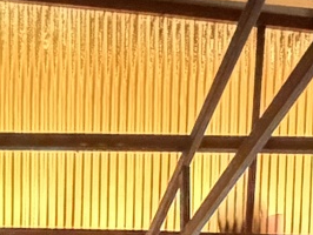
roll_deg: +0.7
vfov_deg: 11.2
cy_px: 630
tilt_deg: -4.6
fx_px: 914
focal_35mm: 101
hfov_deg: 18.9
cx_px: 6
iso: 1250
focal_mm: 2.22
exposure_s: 1/60
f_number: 2.2
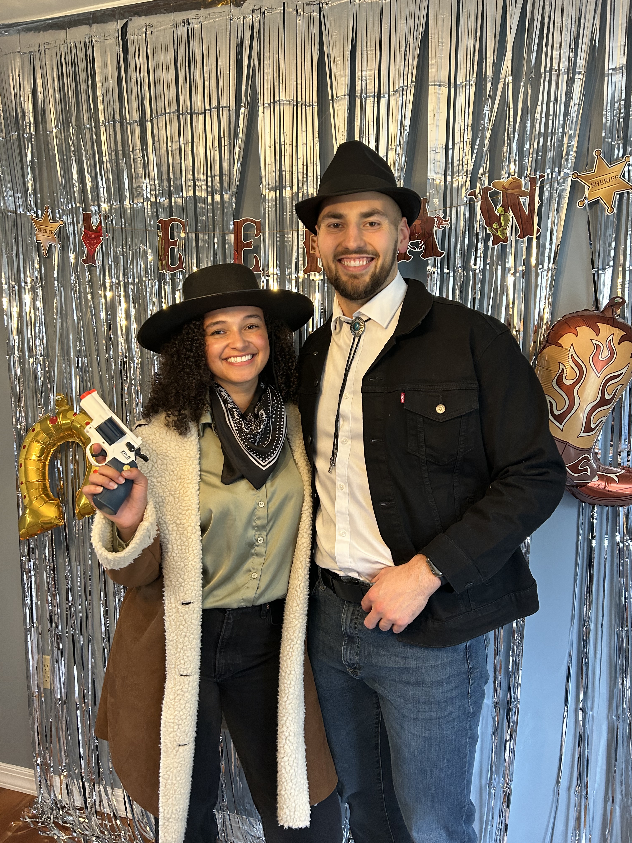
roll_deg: -0.1
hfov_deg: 53.1
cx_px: 316
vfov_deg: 67.3
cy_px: 422
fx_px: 633
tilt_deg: -6.1
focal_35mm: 26
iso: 250
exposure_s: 1/60
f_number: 1.5
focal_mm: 5.7
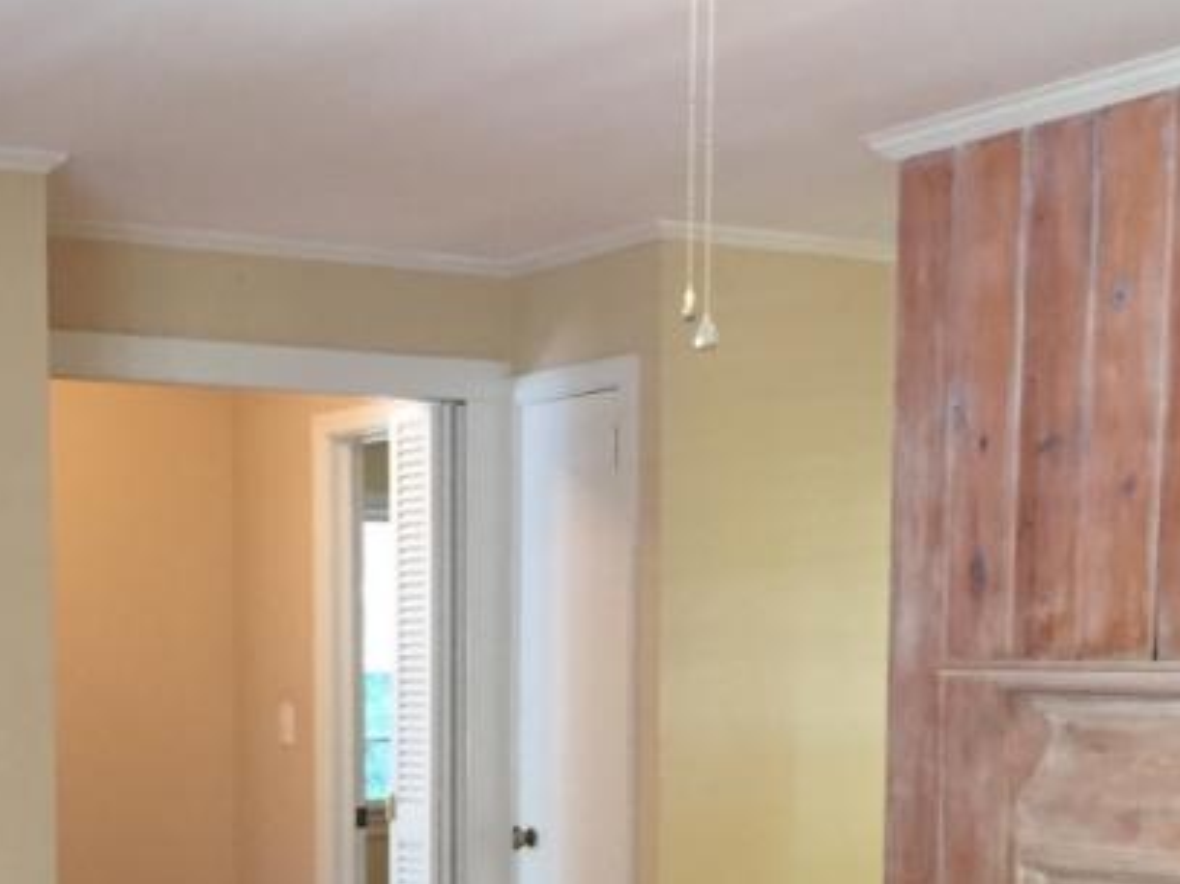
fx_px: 2488
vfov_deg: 19.5
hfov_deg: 26.6
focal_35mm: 73
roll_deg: -0.8
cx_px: 441
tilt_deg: -4.9
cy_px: 916
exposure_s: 1/30
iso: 160
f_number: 2.2
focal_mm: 4.15
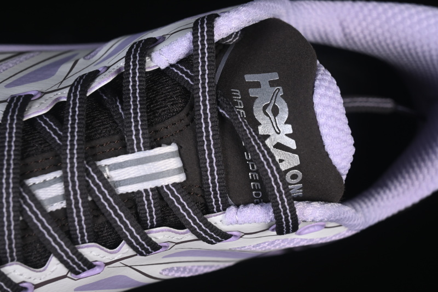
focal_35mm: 75
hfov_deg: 27.0
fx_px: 912
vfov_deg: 18.2
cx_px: 219
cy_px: 146
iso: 160
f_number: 7.1
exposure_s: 1/80
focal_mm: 50
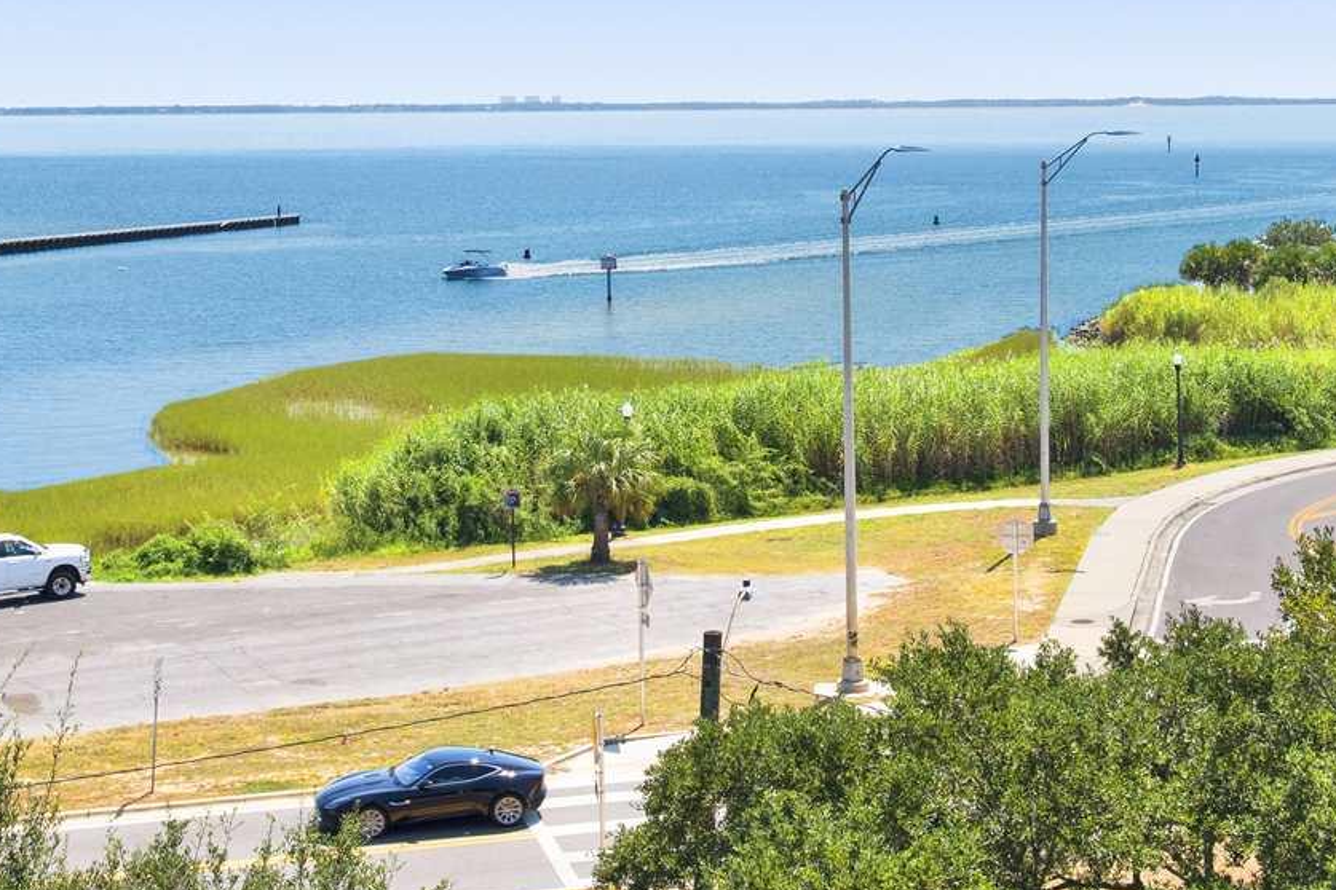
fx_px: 2635
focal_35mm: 71
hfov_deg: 28.4
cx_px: 769
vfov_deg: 18.8
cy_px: 73
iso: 200
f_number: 11
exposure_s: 1/250
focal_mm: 29
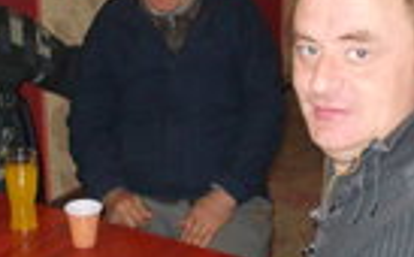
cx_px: 172
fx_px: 856
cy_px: 65
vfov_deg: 17.0
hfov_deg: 27.2
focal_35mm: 76
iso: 200
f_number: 2.7
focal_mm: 4
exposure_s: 1/25
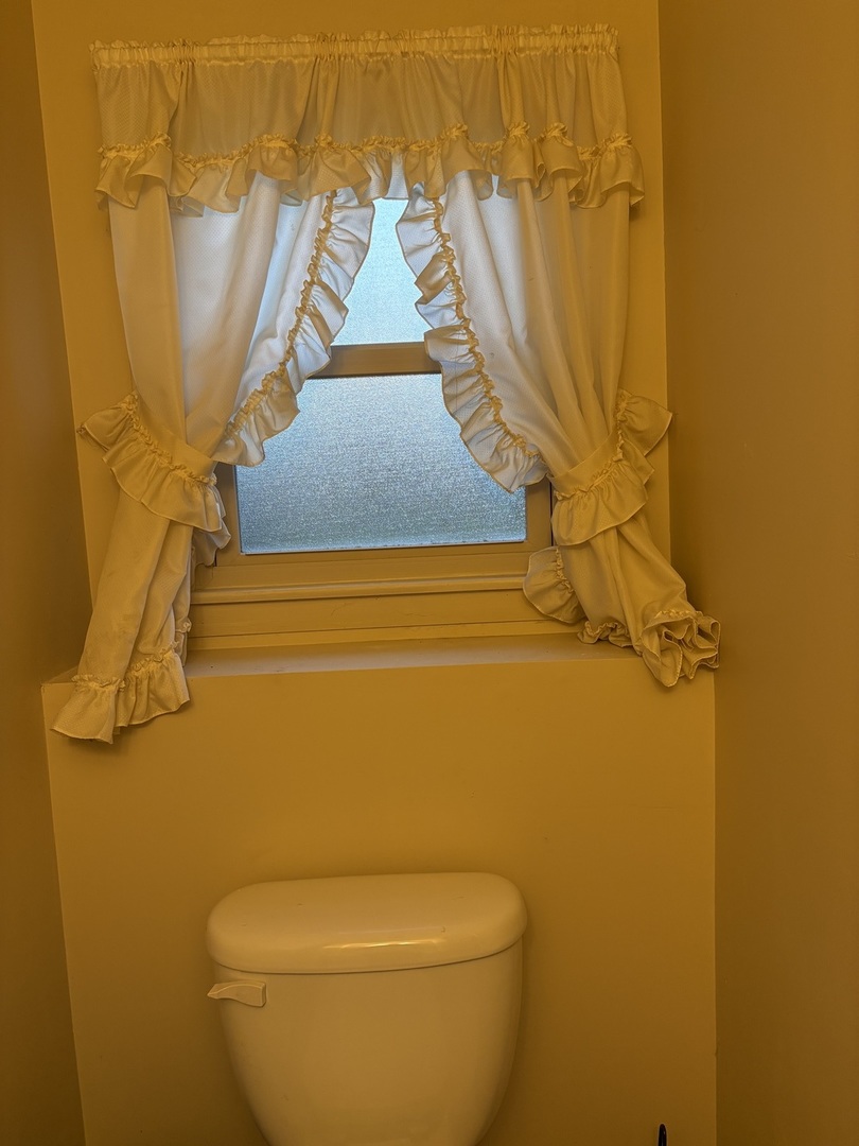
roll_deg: +2.1
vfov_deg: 67.3
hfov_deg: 53.1
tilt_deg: -5.8
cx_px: 430
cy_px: 573
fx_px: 860
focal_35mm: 26
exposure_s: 1/120
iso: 160
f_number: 1.6
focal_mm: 5.96
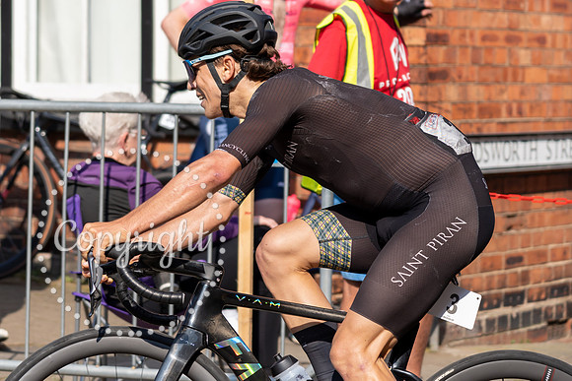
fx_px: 2141
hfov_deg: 15.2
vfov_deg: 10.1
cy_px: 53
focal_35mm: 135
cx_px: 209
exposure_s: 1/1250
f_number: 2.8
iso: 100
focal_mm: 75
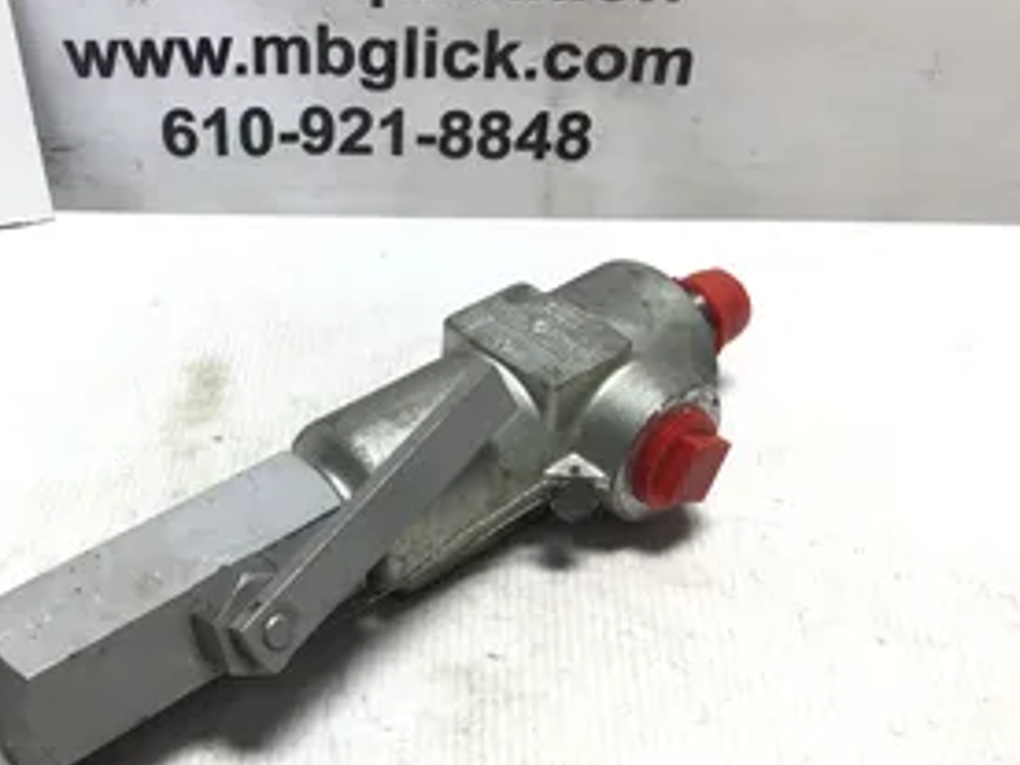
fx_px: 1326
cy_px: 414
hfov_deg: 41.5
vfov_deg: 32.2
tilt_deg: -37.4
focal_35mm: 45
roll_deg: -0.8
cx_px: 336
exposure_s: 1/120
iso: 25
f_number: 2.4
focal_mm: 3.3
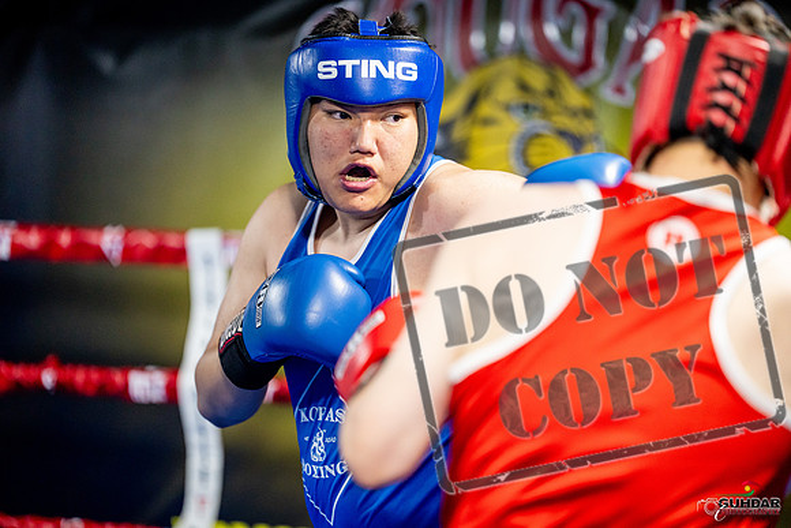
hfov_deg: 14.4
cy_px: 264
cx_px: 396
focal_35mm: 142
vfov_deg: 9.7
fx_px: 3121
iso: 4000
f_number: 2
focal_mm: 142
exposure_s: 1/1000
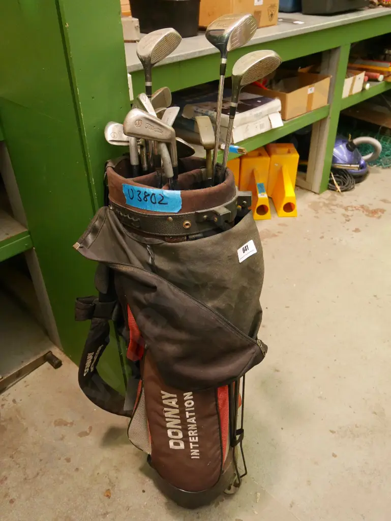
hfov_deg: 46.8
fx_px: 451
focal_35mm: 30
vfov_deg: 59.9
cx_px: 196
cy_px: 260
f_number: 3.7
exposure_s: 1/50
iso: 3200
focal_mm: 15
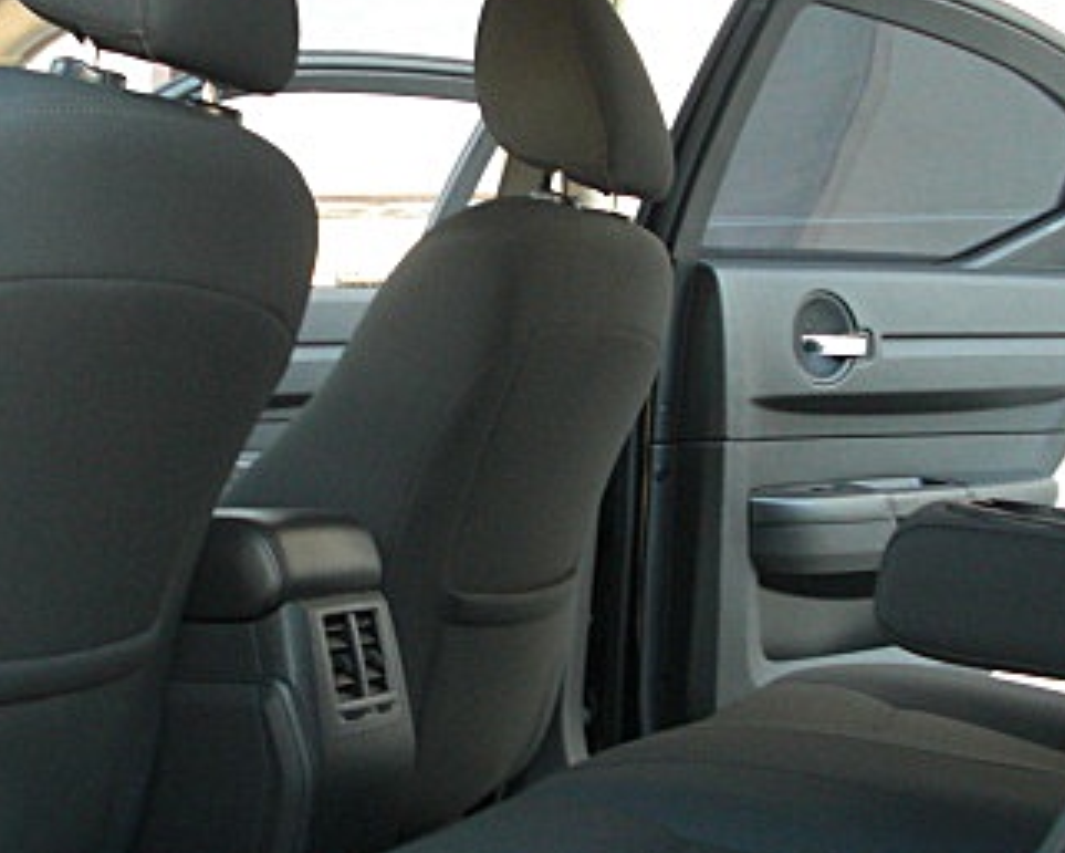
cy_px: 372
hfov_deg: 27.0
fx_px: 2207
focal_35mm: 70
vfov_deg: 21.9
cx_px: 368
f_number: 2.8
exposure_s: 1/100
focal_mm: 6.3
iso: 200
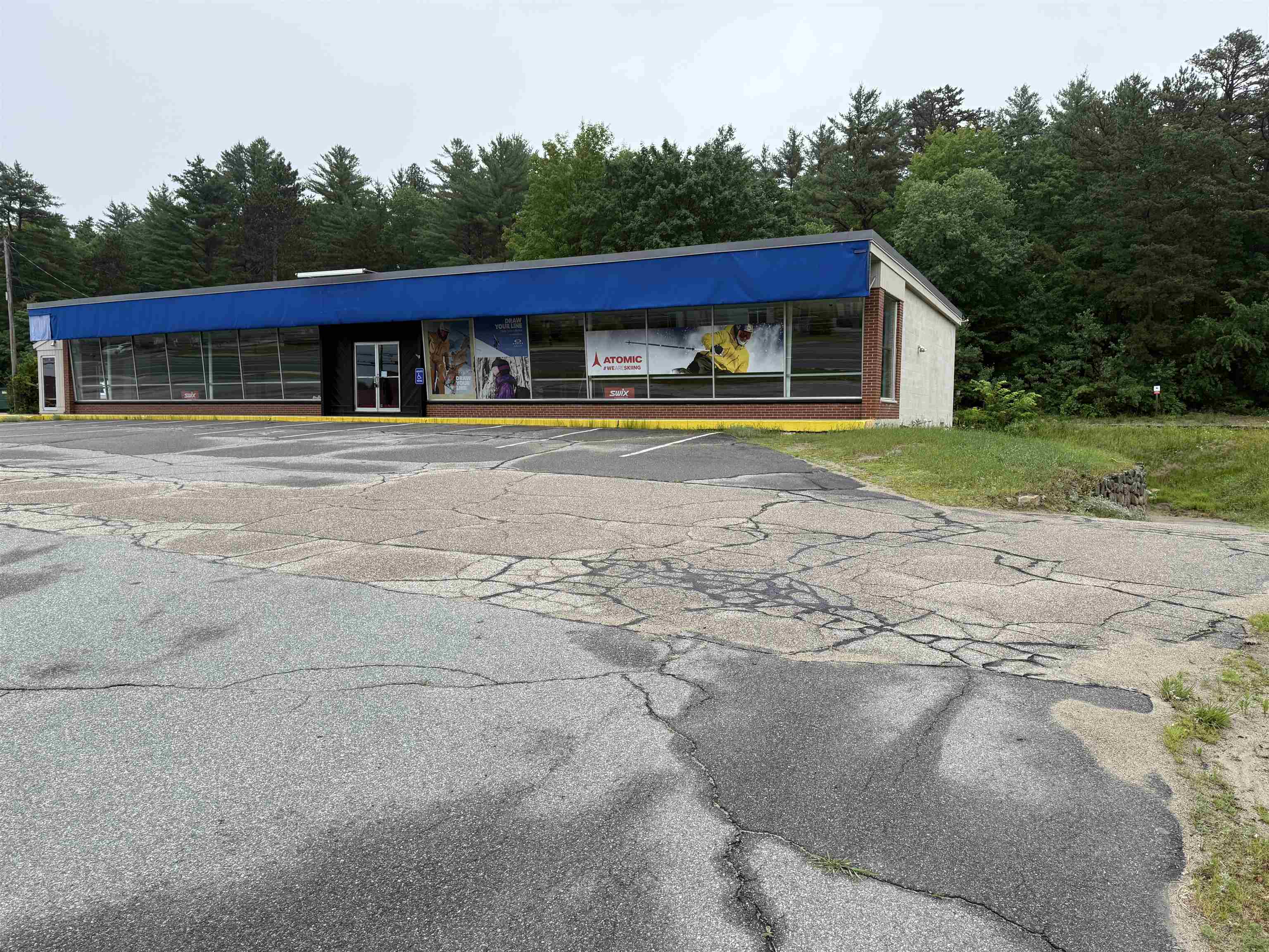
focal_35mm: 24
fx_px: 880
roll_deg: -0.2
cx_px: 634
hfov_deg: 71.6
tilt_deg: -2.7
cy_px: 476
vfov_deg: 56.8
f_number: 1.78
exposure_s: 1/1464
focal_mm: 6.76
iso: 100
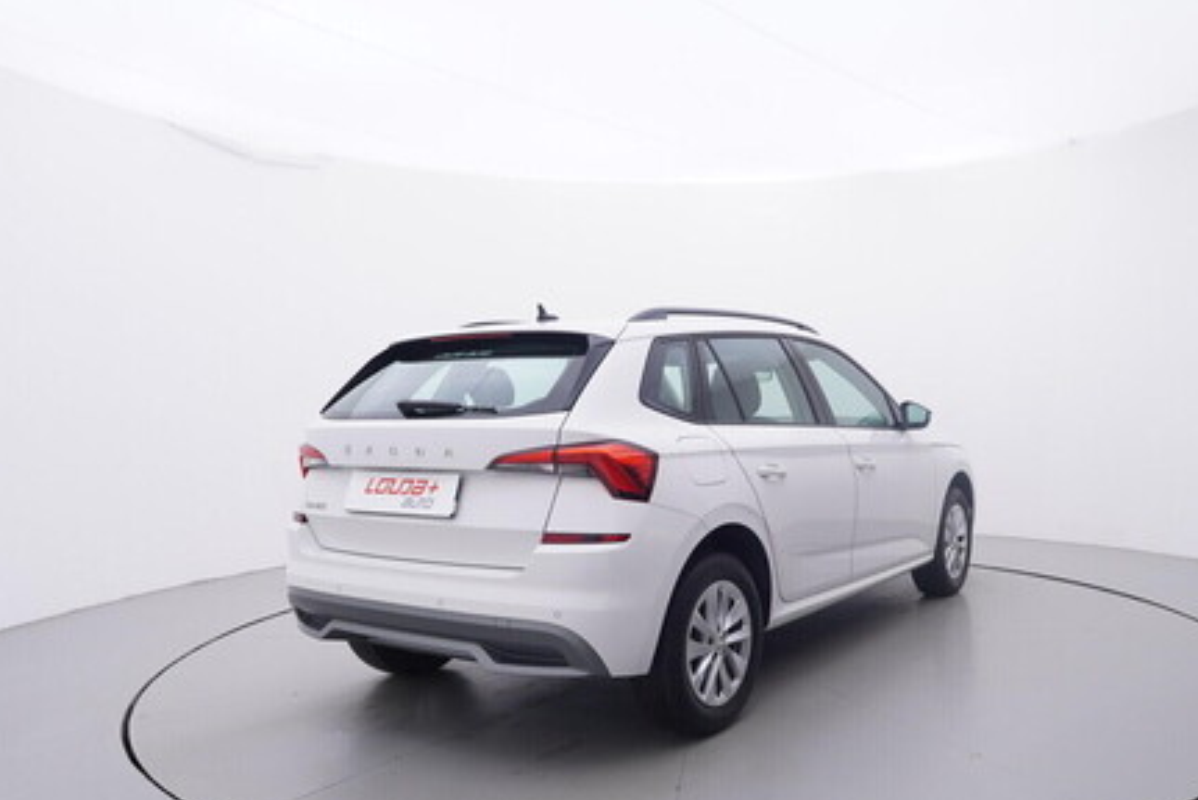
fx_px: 954
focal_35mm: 29
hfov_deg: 63.8
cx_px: 705
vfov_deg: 45.1
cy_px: 507
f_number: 5
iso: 200
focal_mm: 15
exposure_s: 1/80
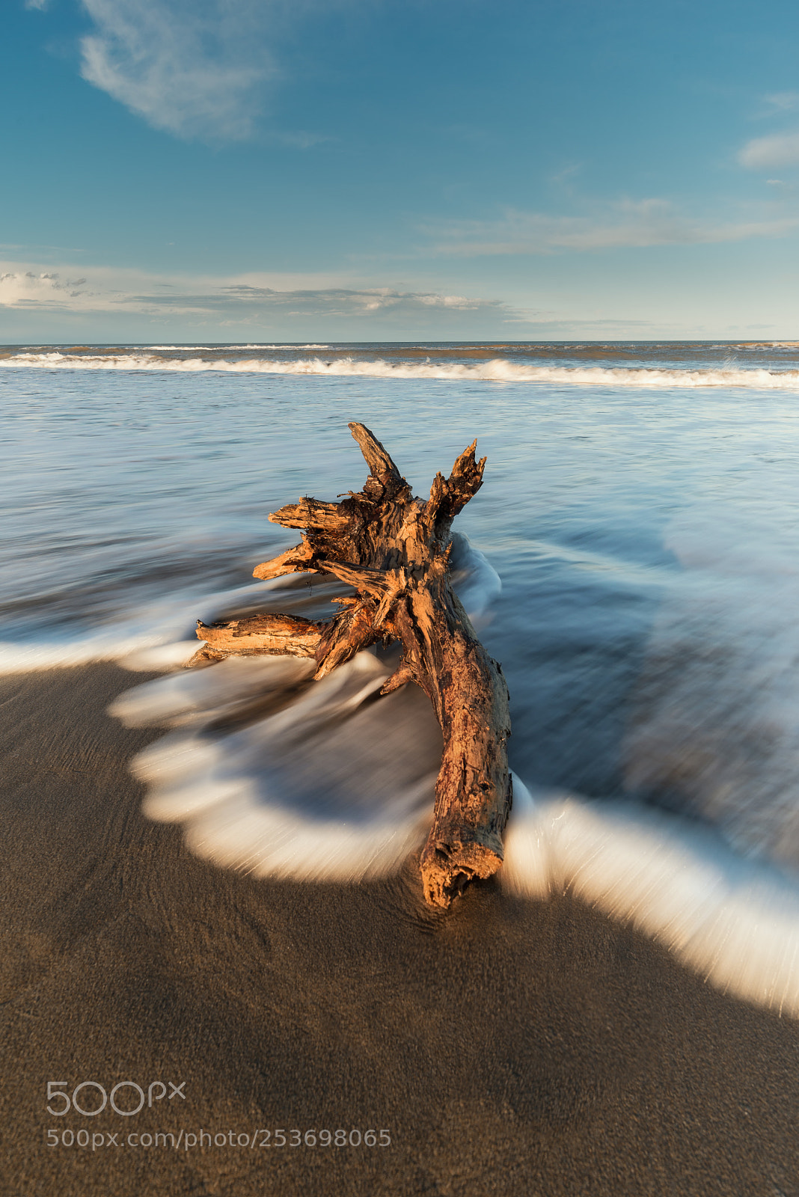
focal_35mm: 20
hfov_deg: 62.0
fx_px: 665
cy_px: 598
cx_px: 400
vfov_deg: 84.0
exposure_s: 1/10
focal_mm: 20
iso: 100
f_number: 11
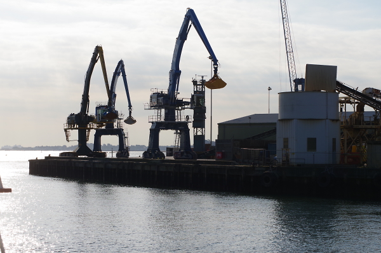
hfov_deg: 24.7
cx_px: 190
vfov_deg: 16.5
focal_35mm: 82
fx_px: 872
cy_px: 126
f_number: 8
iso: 200
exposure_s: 1/1000
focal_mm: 55
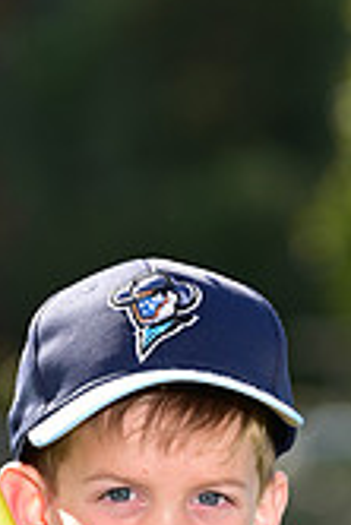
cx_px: 103
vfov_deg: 2.9
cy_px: 778
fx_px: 10201
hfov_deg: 2.0
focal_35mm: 699
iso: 80
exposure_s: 1/200
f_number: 5
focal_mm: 200
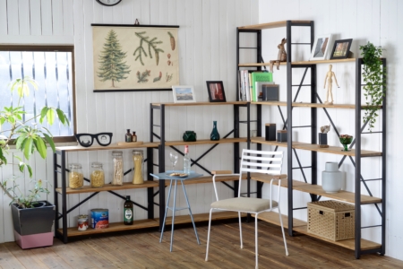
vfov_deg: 22.6
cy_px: 134
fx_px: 672
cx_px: 202
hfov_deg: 33.4
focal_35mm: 60
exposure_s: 1/4
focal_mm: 40
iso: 100
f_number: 4.5
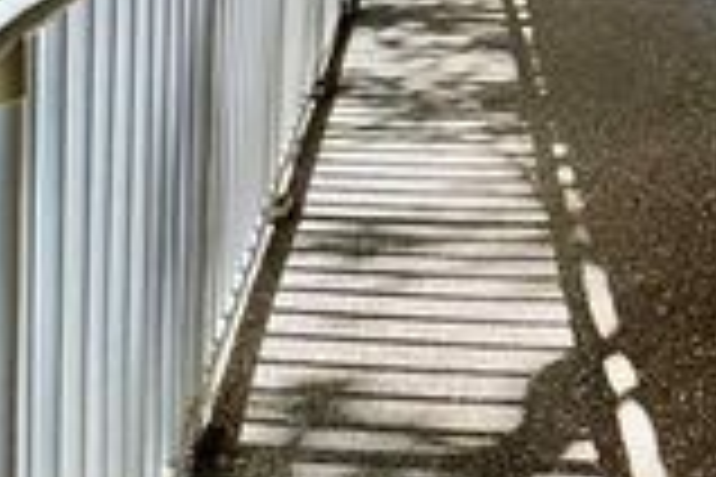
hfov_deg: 27.5
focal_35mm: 61
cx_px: 928
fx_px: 1213
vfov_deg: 19.2
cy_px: -263
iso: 40
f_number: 2.2
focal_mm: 2.22
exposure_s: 1/267
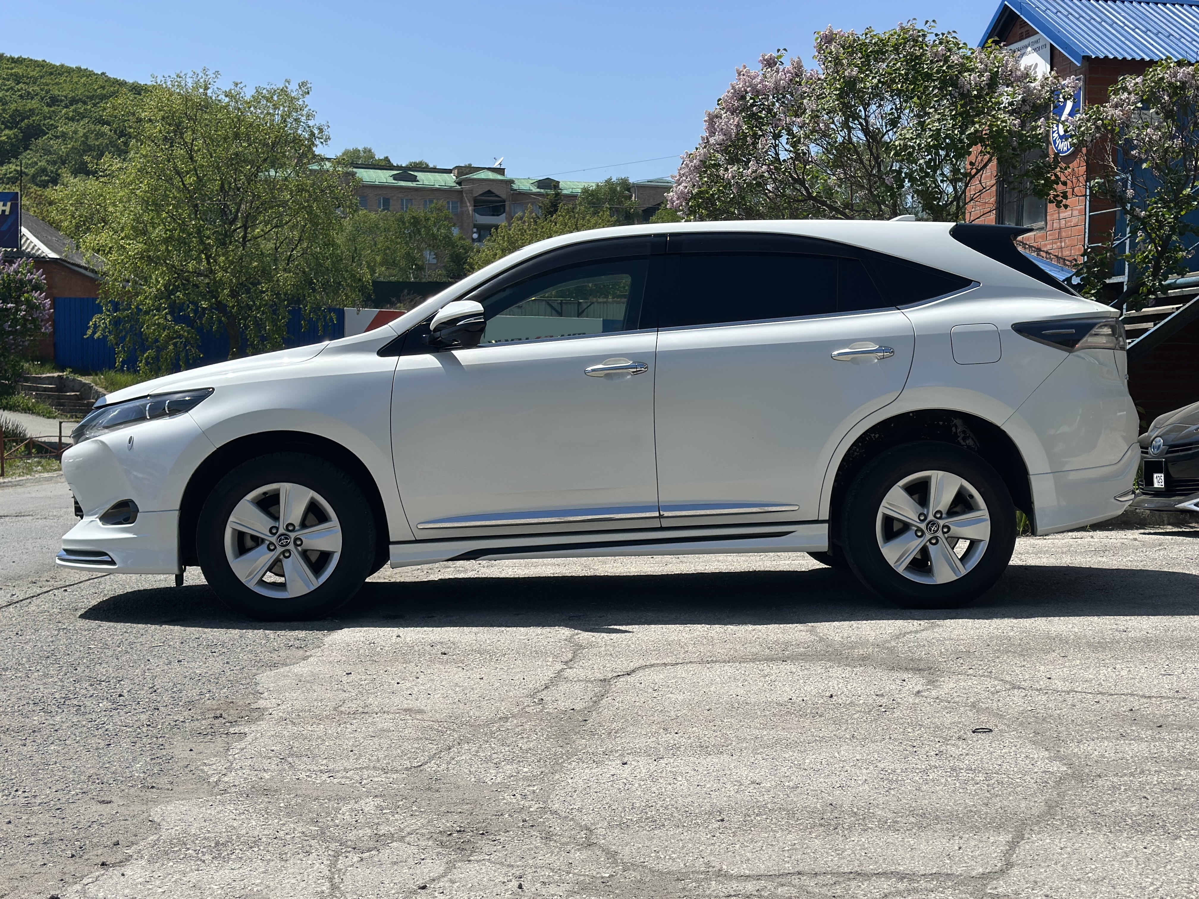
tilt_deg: -1.5
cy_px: 450
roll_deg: +0.2
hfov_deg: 39.7
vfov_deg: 30.3
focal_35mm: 48
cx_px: 600
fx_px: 1663
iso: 100
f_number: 1.78
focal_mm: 6.86
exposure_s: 1/6211
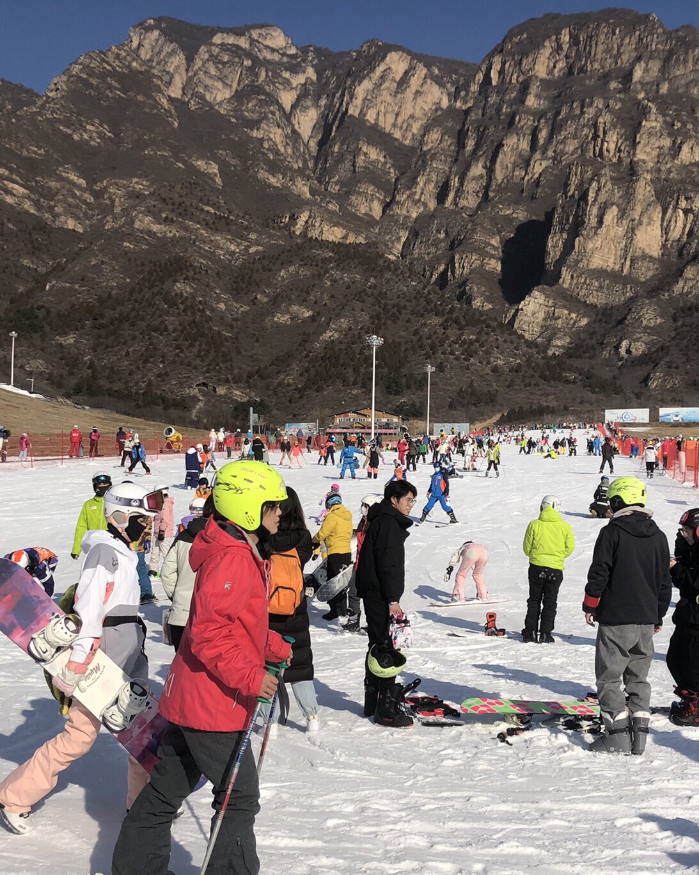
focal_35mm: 40
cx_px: 367
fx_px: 1035
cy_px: 508
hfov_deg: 37.3
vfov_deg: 45.6
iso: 20
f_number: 1.8
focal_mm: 4
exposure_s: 1/4367
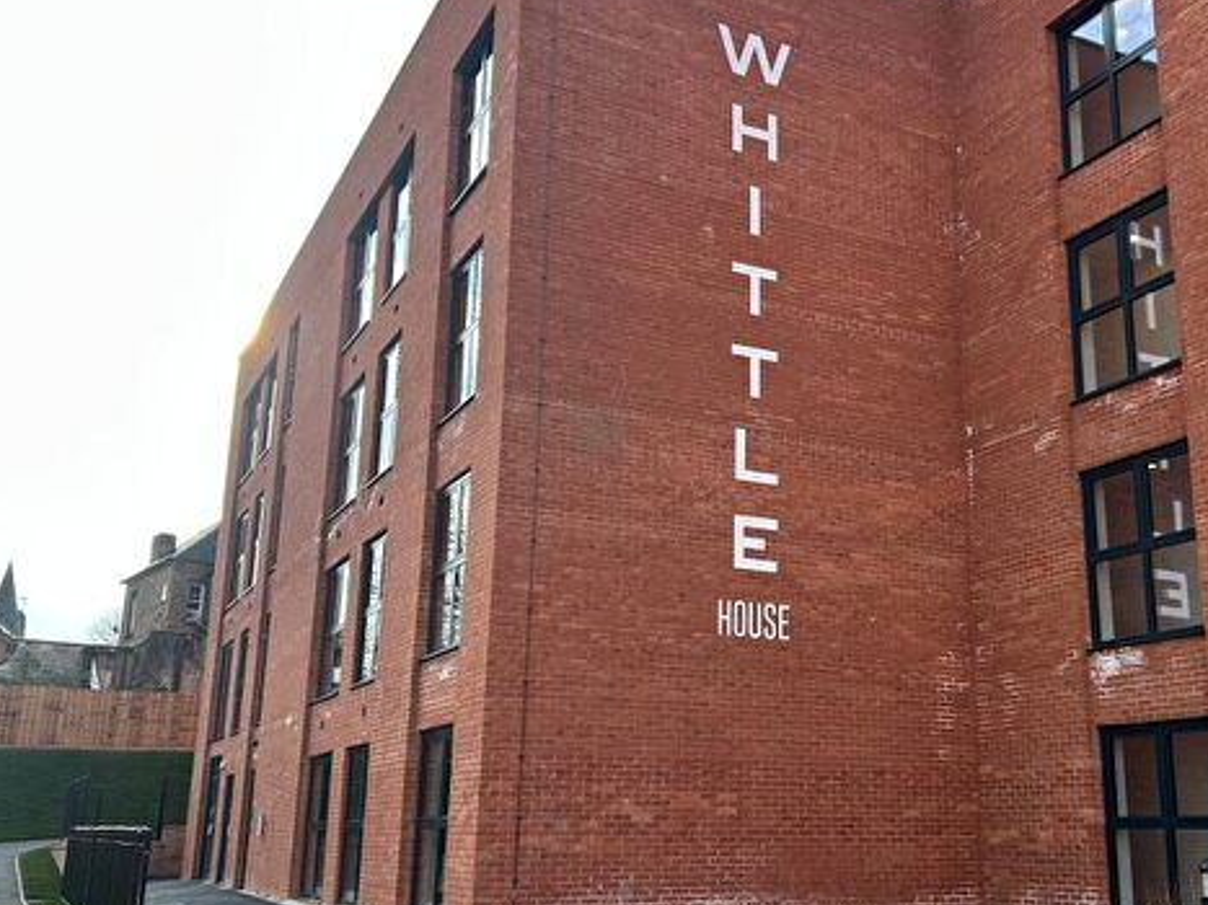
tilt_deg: +14.4
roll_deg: +0.0
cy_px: 482
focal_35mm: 39
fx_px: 1361
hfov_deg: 47.4
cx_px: 768
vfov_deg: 36.8
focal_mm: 5.7
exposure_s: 1/982
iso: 50
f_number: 1.5
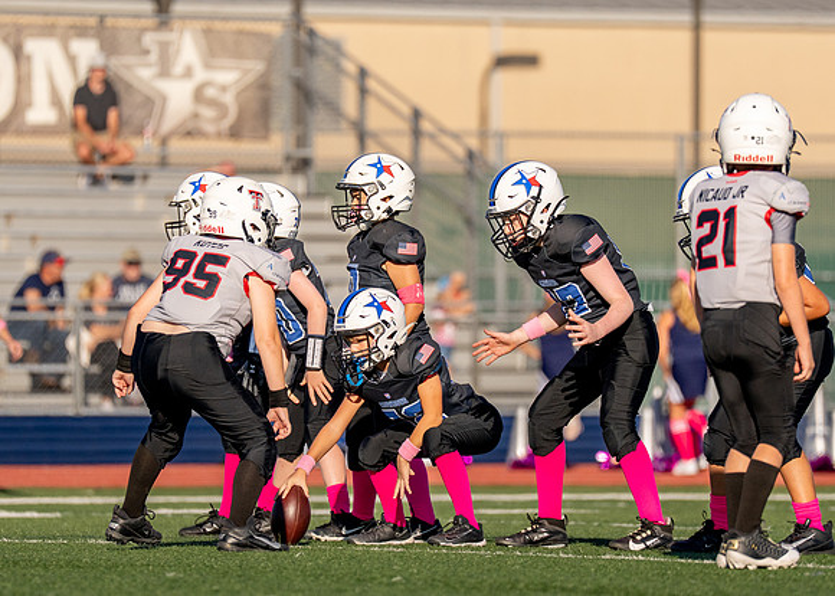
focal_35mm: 393
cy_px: 319
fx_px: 9313
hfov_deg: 5.1
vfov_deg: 3.7
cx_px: 464
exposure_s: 1/10000
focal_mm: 200
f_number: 2.8
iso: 250
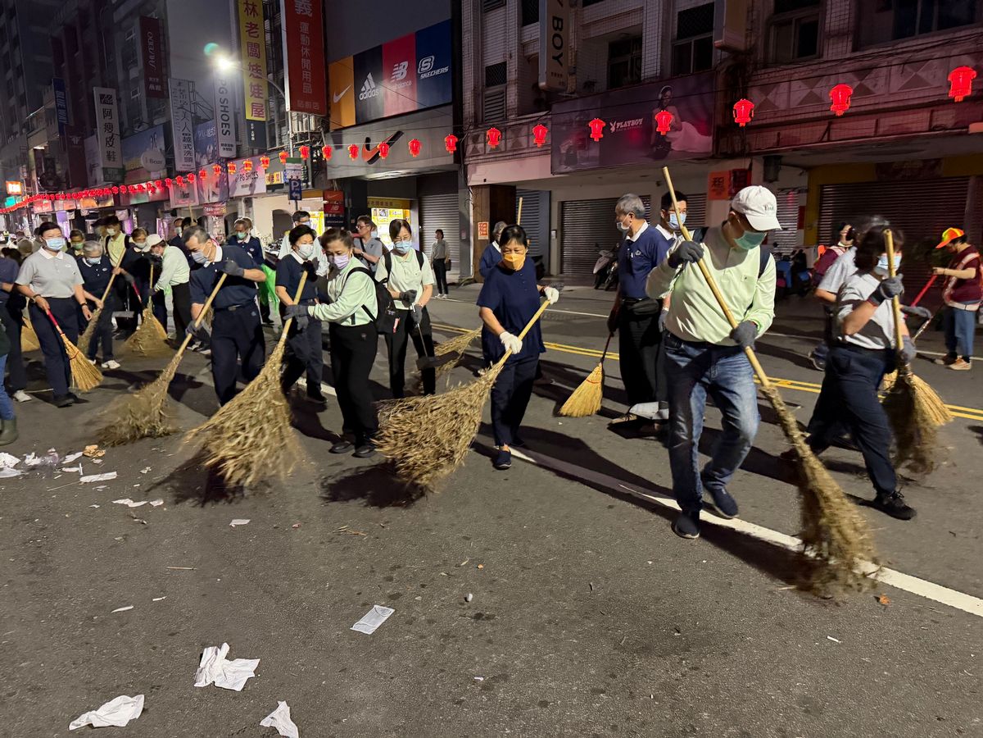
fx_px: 682
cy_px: 369
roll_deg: +1.2
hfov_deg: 71.6
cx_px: 492
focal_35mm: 24
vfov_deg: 56.8
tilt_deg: -8.3
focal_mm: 6.76
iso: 800
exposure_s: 1/30
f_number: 1.78
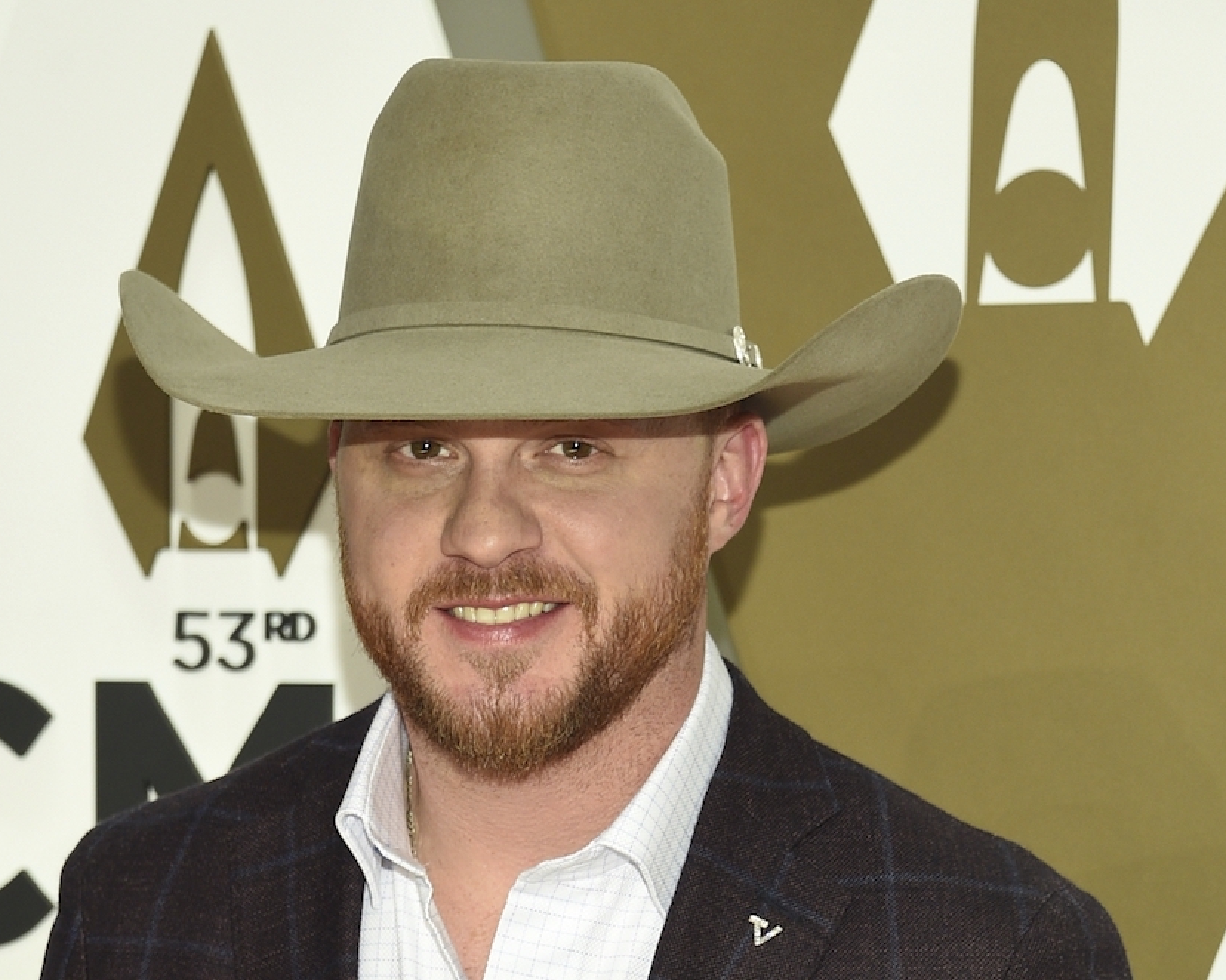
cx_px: 517
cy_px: 543
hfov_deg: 13.5
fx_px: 5188
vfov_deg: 10.8
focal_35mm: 143
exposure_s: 1/250
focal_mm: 105
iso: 1000
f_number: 5.6
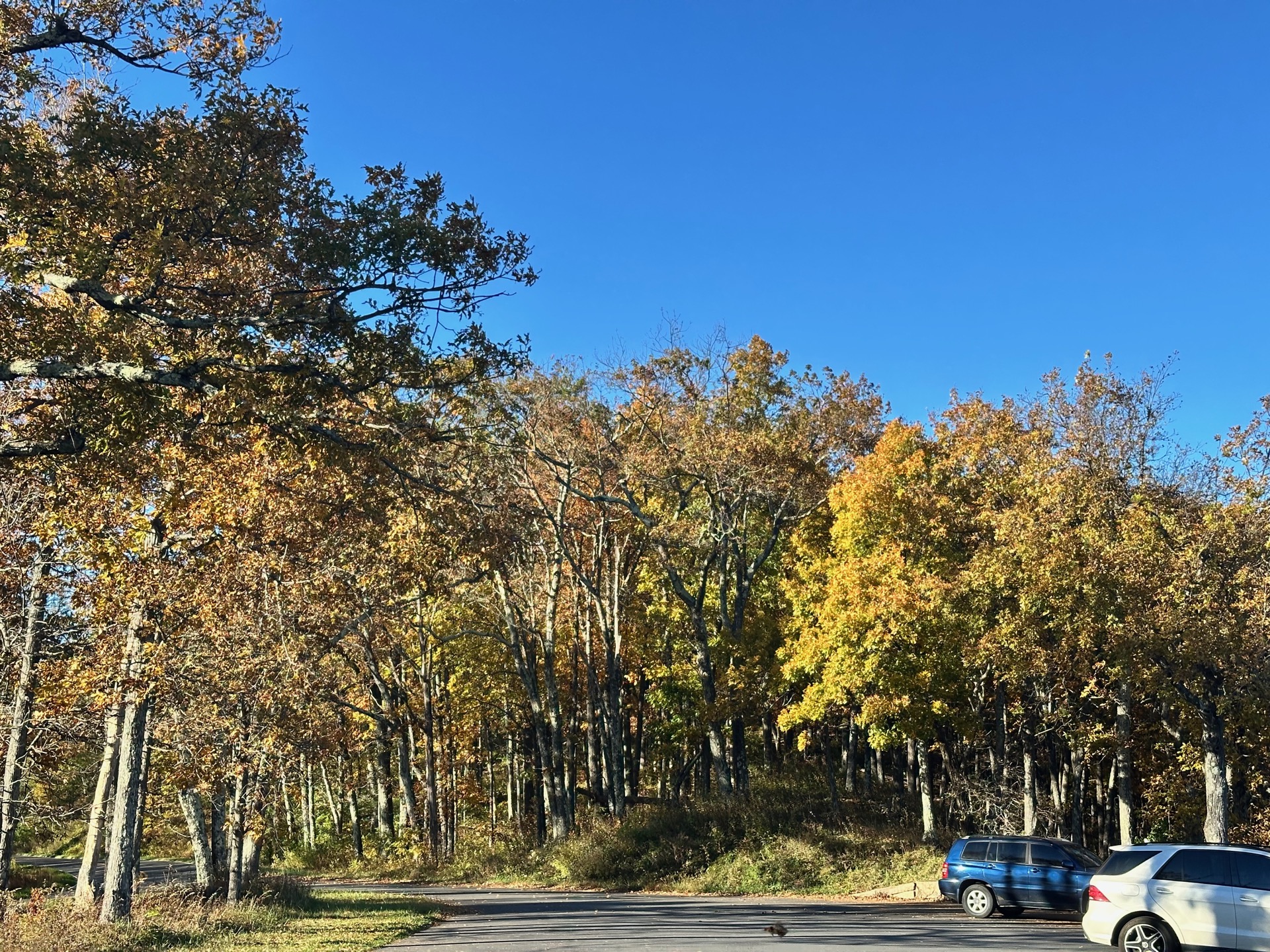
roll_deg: +0.3
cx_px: 635
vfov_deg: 30.3
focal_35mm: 48
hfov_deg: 39.7
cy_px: 476
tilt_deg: +9.8
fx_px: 1761
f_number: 1.78
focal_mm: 6.86
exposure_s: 1/1414
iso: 64
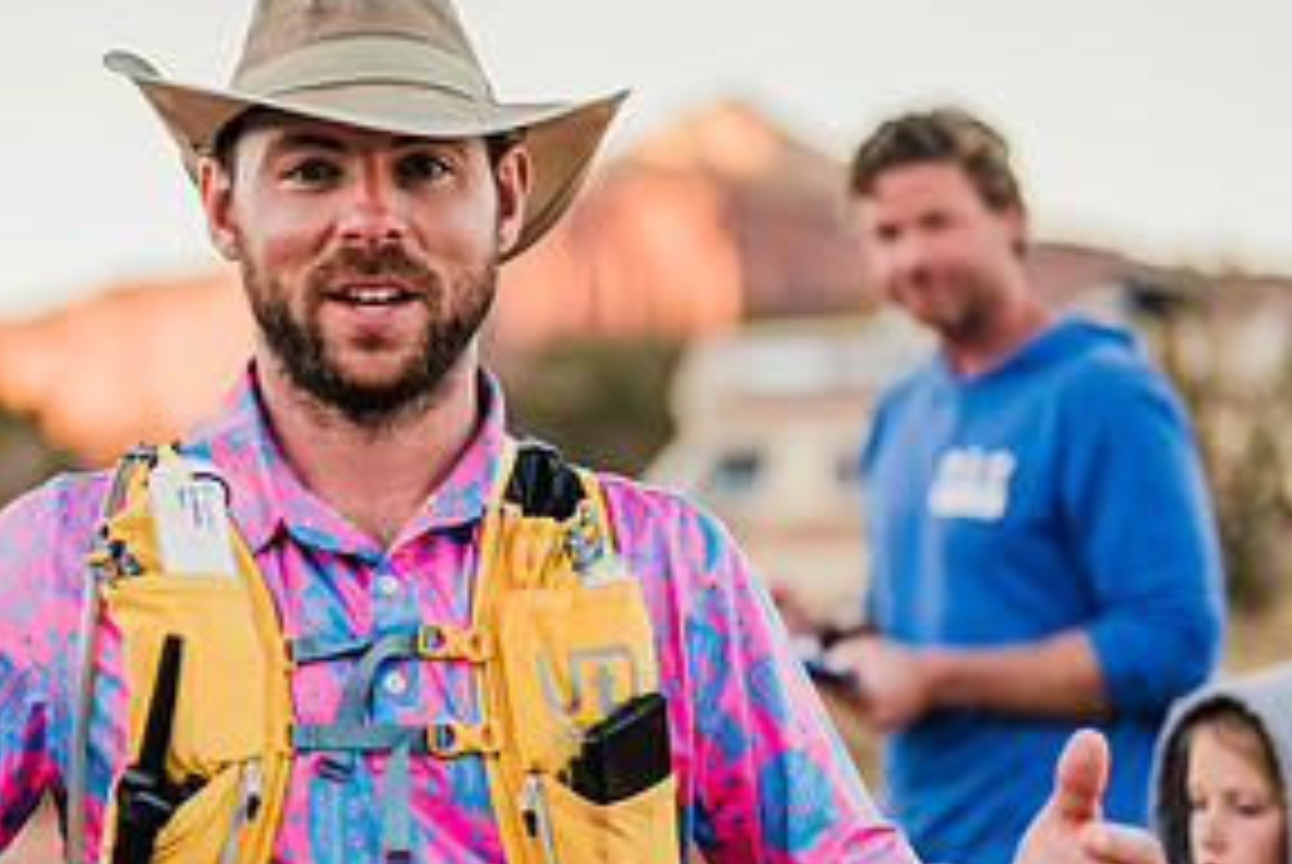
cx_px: 437
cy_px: 524
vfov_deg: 13.6
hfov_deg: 20.1
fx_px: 3628
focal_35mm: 101
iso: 160
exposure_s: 1/400
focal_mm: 50
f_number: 1.4
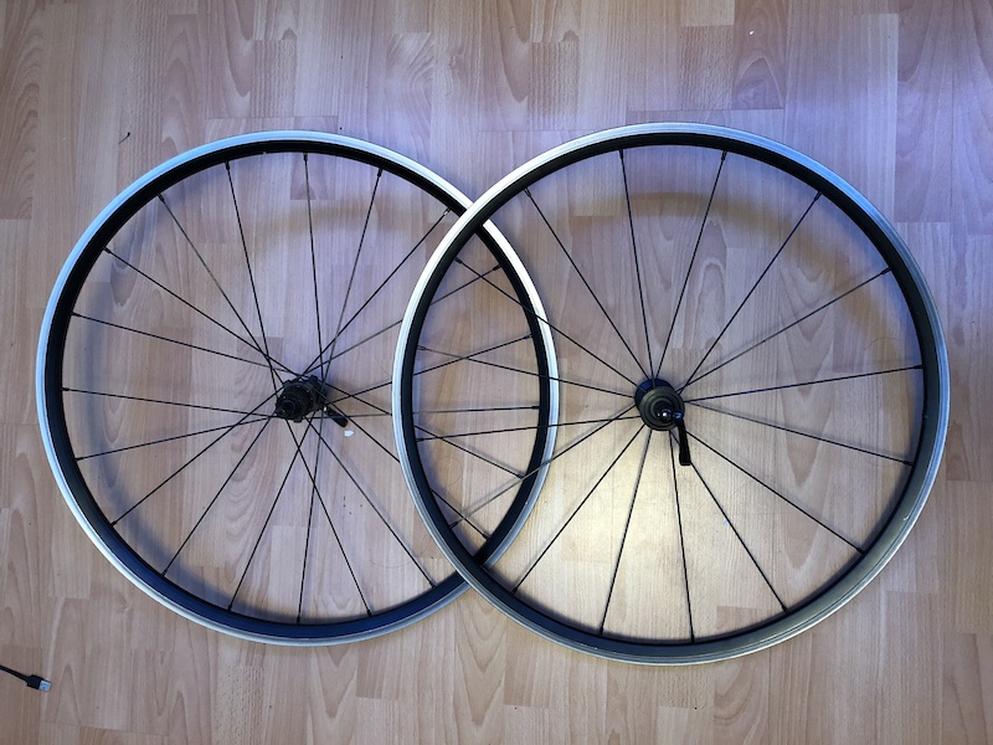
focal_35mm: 28
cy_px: 372
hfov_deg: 63.4
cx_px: 496
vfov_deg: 49.7
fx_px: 803
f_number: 1.8
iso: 100
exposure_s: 1/13
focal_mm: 4
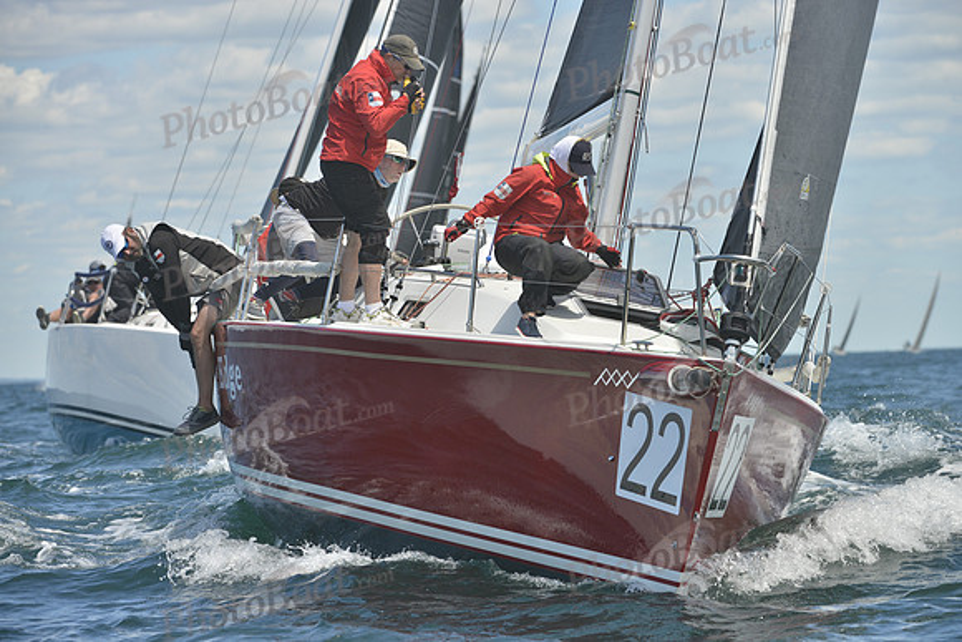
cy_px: 321
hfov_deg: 9.4
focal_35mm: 220
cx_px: 481
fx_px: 5880
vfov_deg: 6.2
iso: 280
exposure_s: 1/800
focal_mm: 220
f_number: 8
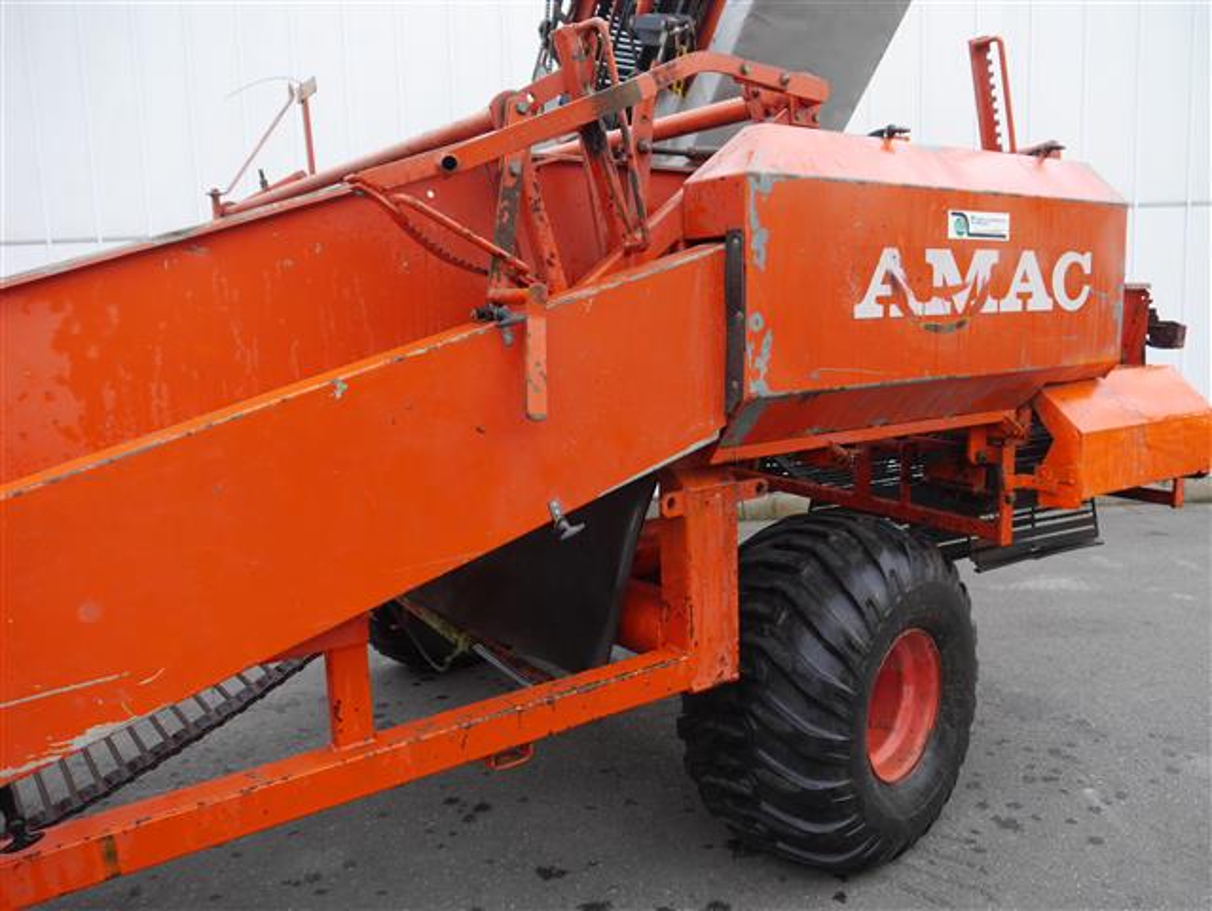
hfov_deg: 59.9
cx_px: 606
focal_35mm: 30
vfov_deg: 46.8
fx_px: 1051
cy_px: 456
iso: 160
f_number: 4.5
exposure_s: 1/125
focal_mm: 15
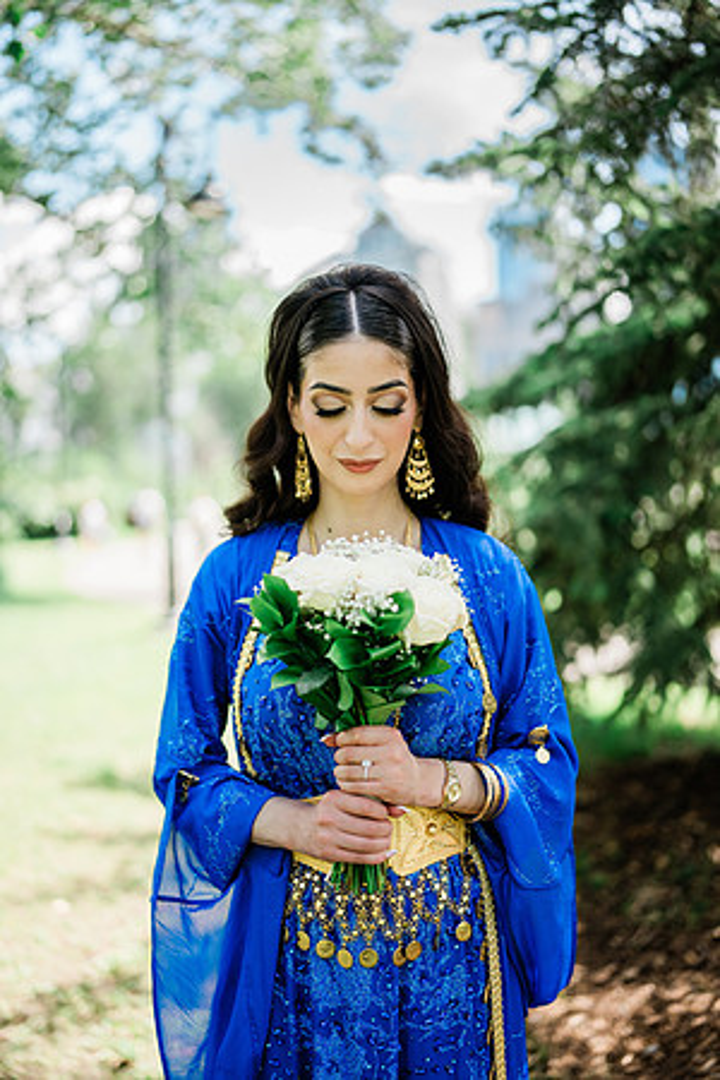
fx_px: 1050
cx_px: 360
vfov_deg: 54.4
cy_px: 540
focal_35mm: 35
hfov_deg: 37.9
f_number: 1.2
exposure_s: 1/1000
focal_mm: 35
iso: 125
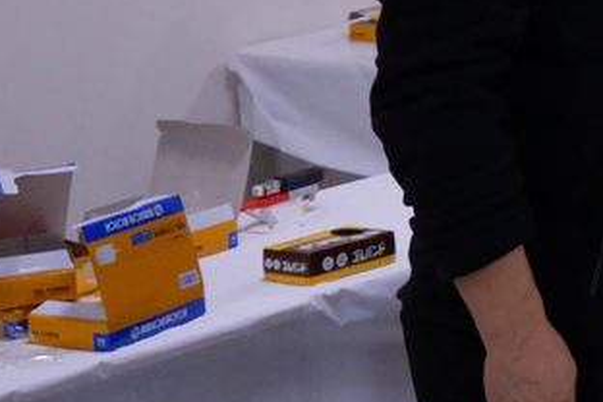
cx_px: 1140
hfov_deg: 12.4
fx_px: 2496
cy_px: -187
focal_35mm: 149
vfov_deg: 9.0
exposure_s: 1/500
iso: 5000
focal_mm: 31
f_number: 4
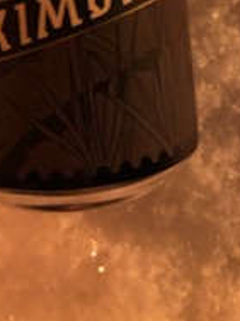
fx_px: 881
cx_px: 43
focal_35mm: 95
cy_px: -166
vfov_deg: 18.3
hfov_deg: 15.4
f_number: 1.8
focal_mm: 3.99
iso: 160
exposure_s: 1/4
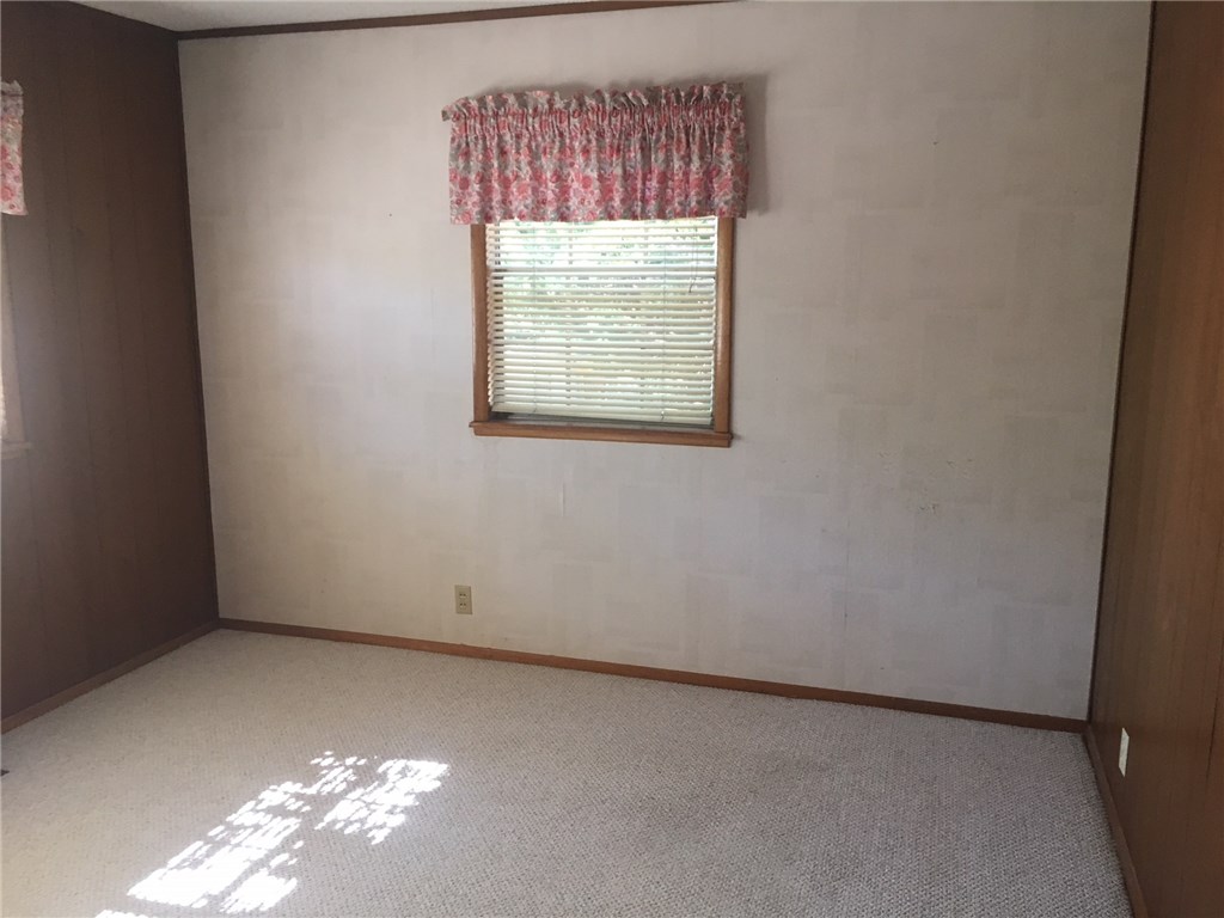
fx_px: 1025
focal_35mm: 29
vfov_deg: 48.2
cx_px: 612
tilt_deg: -10.1
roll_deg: -0.3
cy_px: 459
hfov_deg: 61.7
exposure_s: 1/30
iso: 80
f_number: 2.2
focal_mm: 4.15
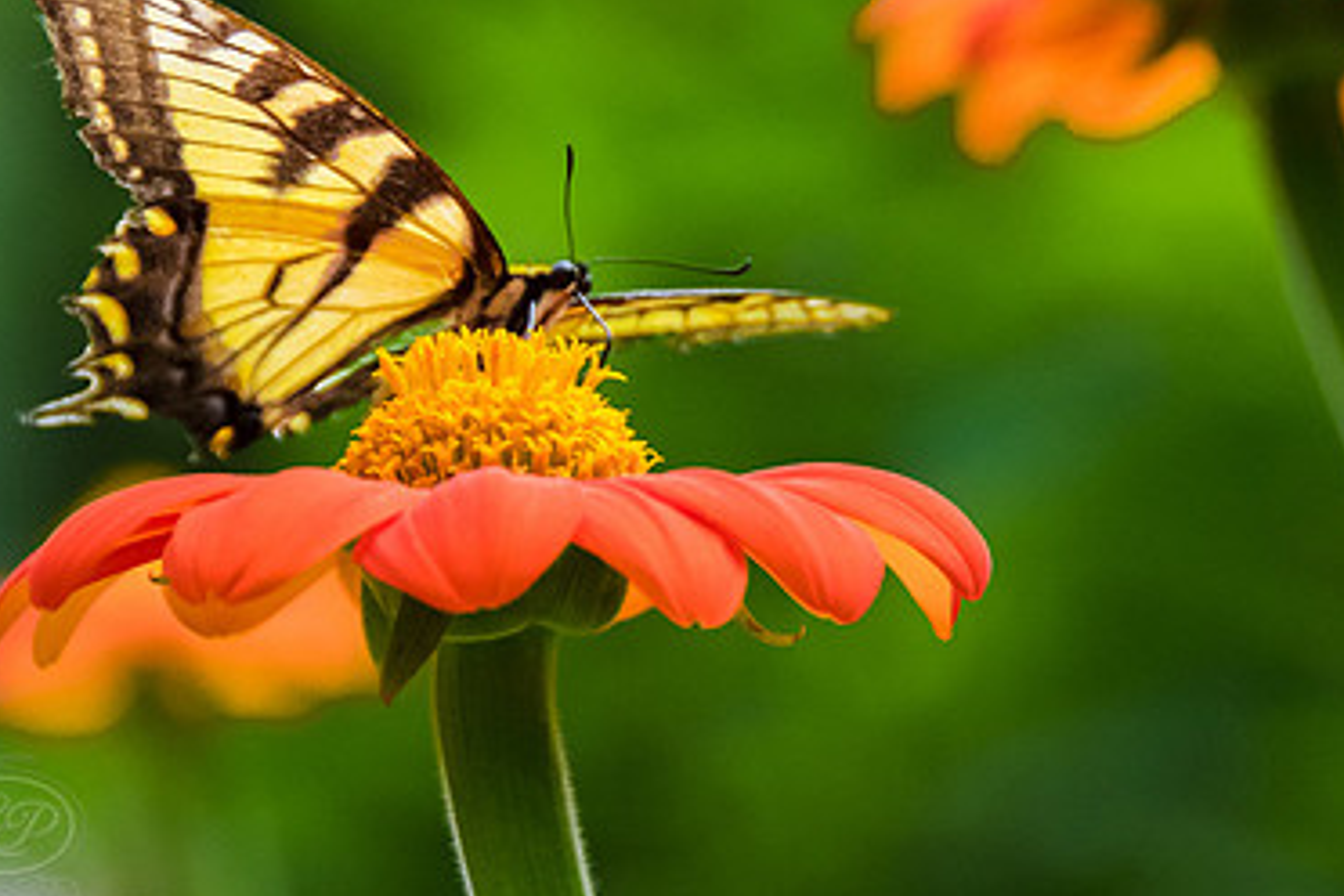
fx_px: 14447
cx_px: 715
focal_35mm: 387
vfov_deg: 3.6
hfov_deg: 5.3
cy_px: 458
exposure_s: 1/5000
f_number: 5.6
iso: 2000
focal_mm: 150
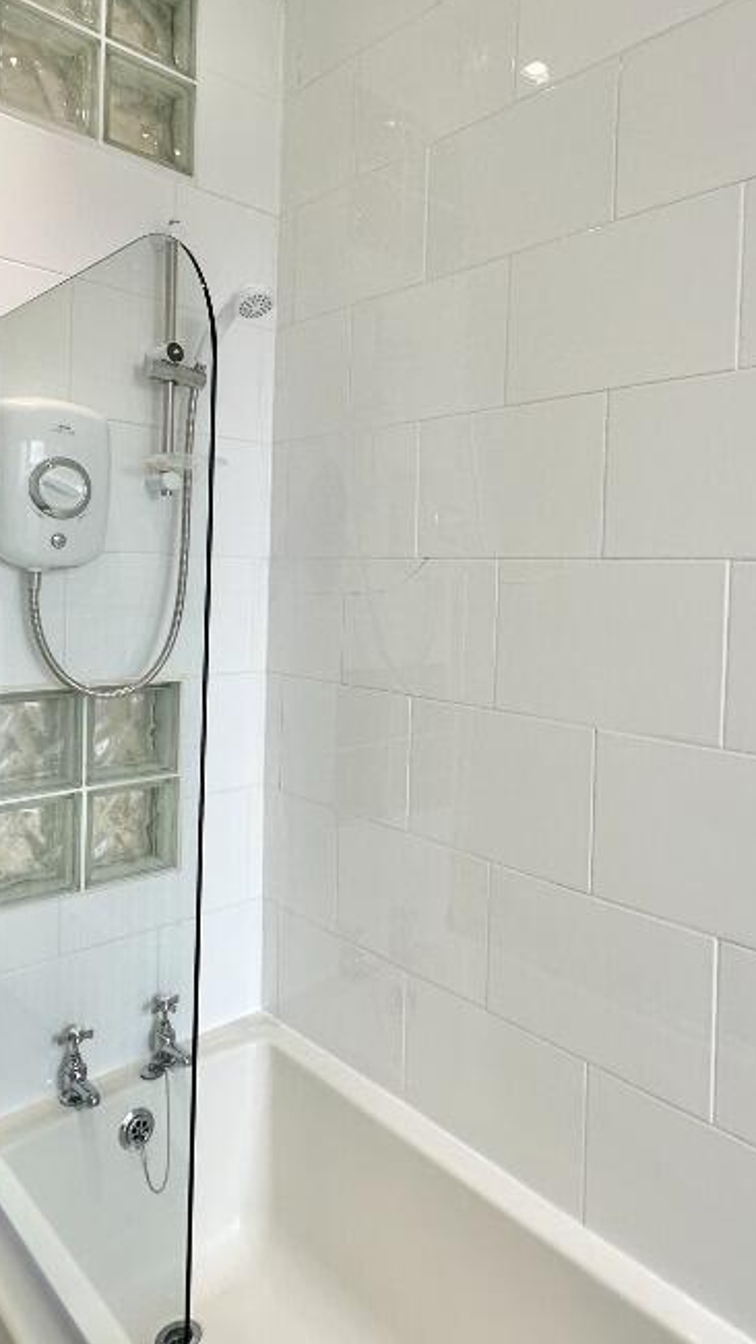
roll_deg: -1.1
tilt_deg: +0.0
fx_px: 856
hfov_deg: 47.5
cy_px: 584
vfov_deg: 76.0
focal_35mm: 24
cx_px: 438
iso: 100
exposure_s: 1/99
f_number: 2.2
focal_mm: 2.22
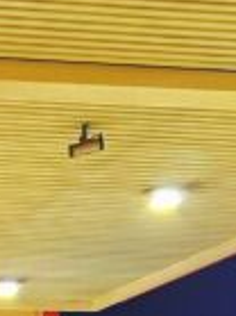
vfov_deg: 9.8
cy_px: 841
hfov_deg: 8.2
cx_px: -272
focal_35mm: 170
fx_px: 1548
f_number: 1.7
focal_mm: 6.3
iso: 1600
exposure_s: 1/50
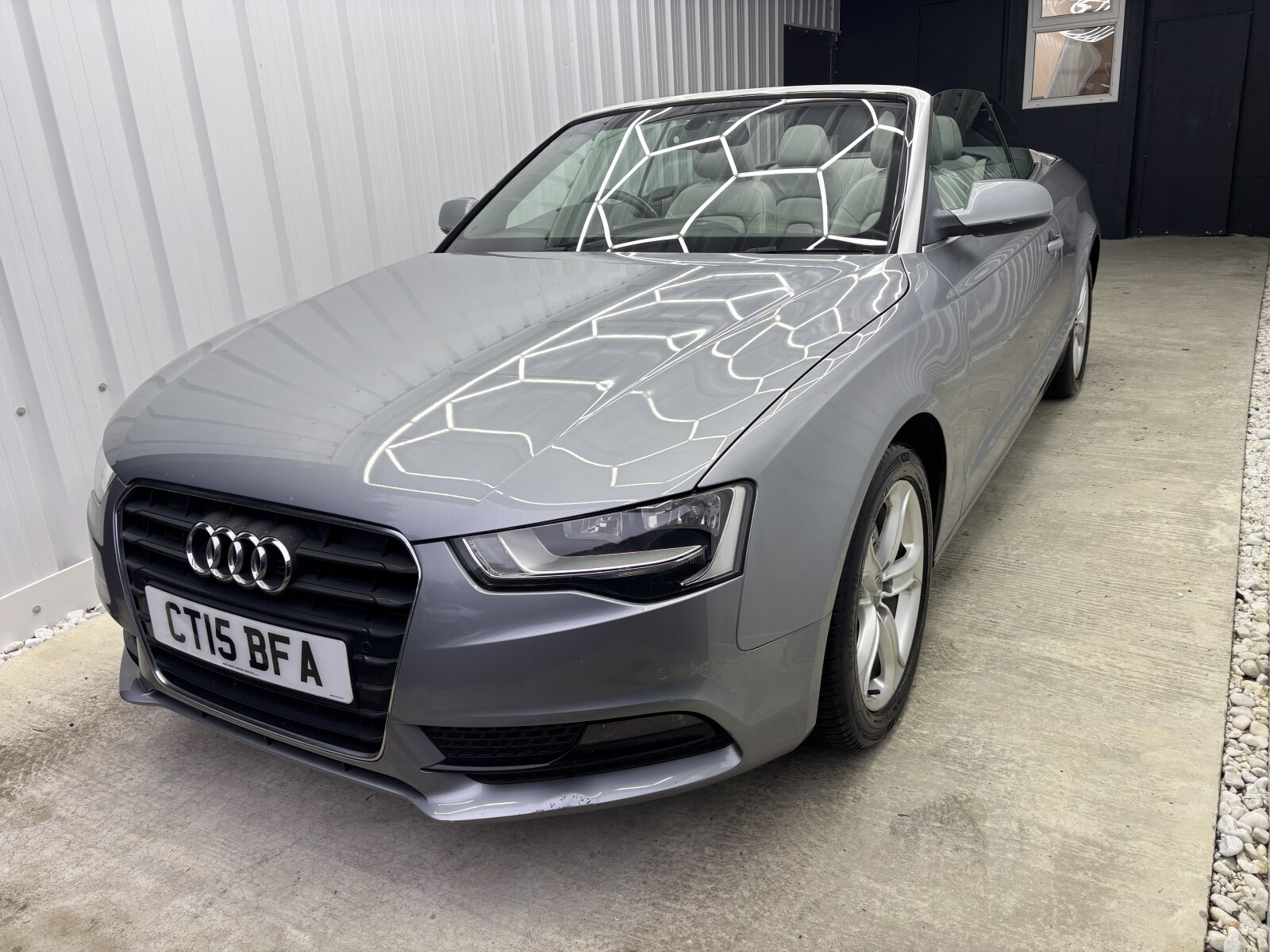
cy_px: 476
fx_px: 954
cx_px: 635
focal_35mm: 26
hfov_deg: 67.3
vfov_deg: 53.1
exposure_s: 1/100
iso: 32
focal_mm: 5.96
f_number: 1.6
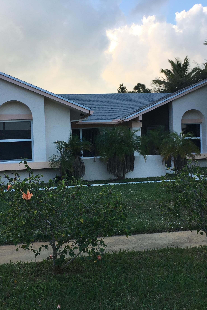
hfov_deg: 32.6
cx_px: 91
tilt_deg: +1.0
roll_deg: +2.1
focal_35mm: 41
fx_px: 354
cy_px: 157
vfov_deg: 47.4
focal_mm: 4.15
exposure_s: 1/354
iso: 25
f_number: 2.2
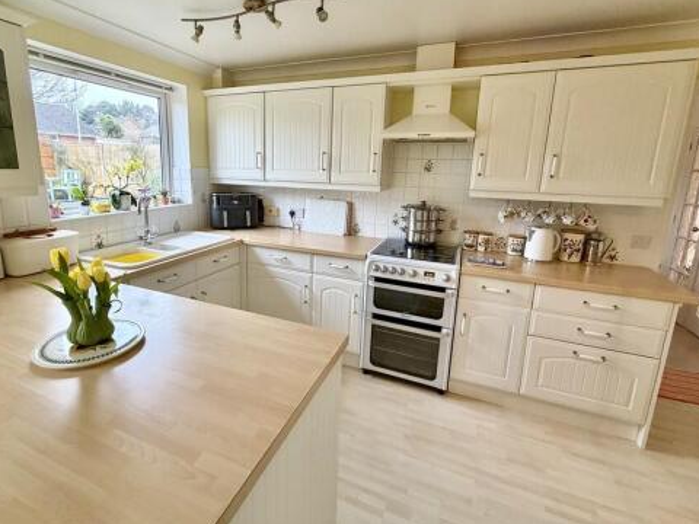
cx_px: 317
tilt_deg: -10.5
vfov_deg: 74.4
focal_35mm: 17
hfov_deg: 90.8
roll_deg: -1.7
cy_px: 231
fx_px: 343
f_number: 2.2
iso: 320
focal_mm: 2.22
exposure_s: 1/50
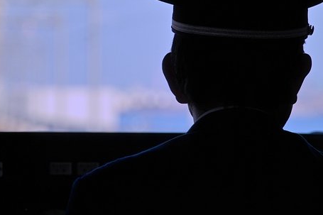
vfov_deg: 5.3
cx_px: 148
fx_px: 2323
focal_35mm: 259
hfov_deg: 8.0
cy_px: 97
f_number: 4.5
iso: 100
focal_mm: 135
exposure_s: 1/180
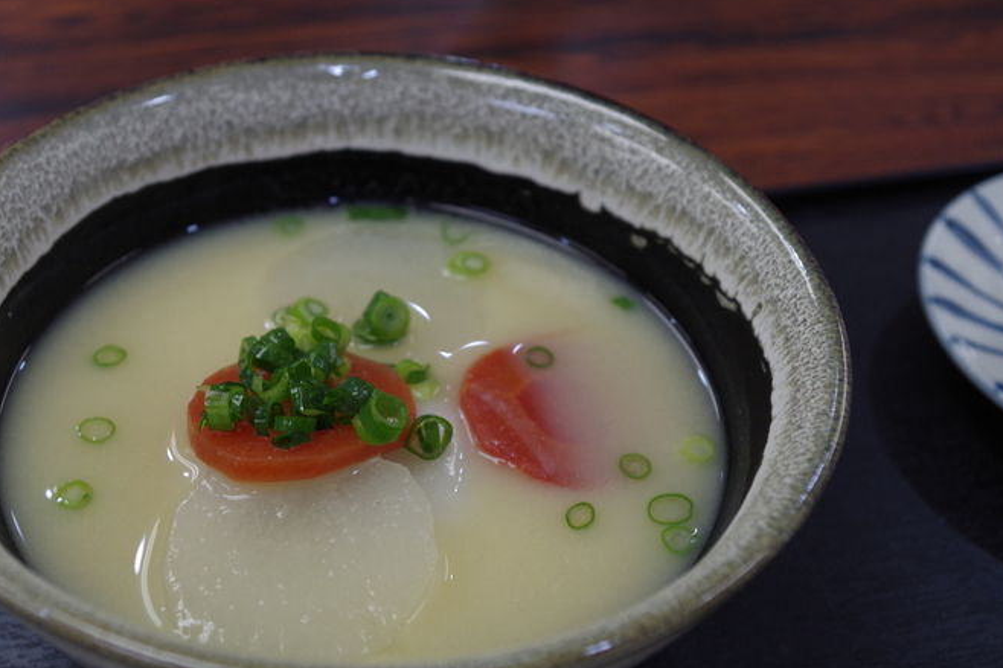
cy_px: 367
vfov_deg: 23.7
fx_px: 1587
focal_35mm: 57
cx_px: 397
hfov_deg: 34.9
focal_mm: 30.63
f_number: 5
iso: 400
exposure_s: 1/80
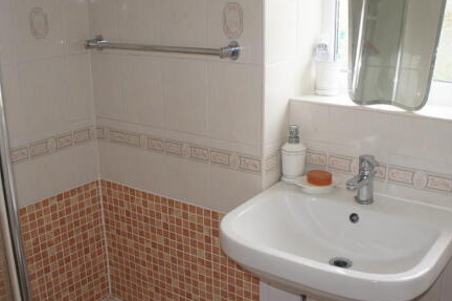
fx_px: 514
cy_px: 157
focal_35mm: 41
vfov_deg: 32.6
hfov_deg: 47.5
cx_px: 228
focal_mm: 18
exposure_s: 1/60
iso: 200
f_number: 3.5
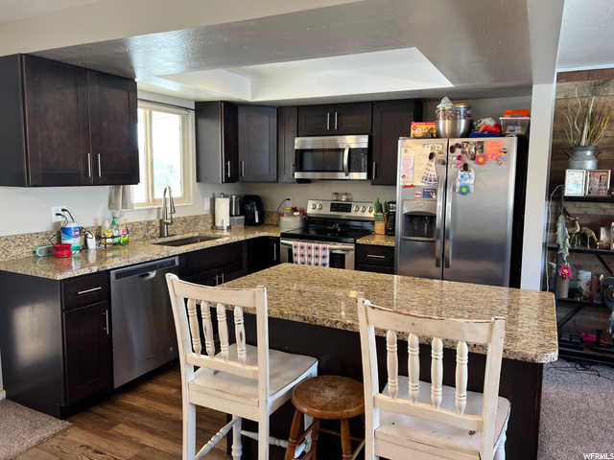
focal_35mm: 26
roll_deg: -0.4
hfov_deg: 67.3
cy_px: 230
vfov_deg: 53.1
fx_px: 461
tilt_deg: -6.5
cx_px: 307
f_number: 1.5
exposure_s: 1/120
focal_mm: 5.7
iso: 125
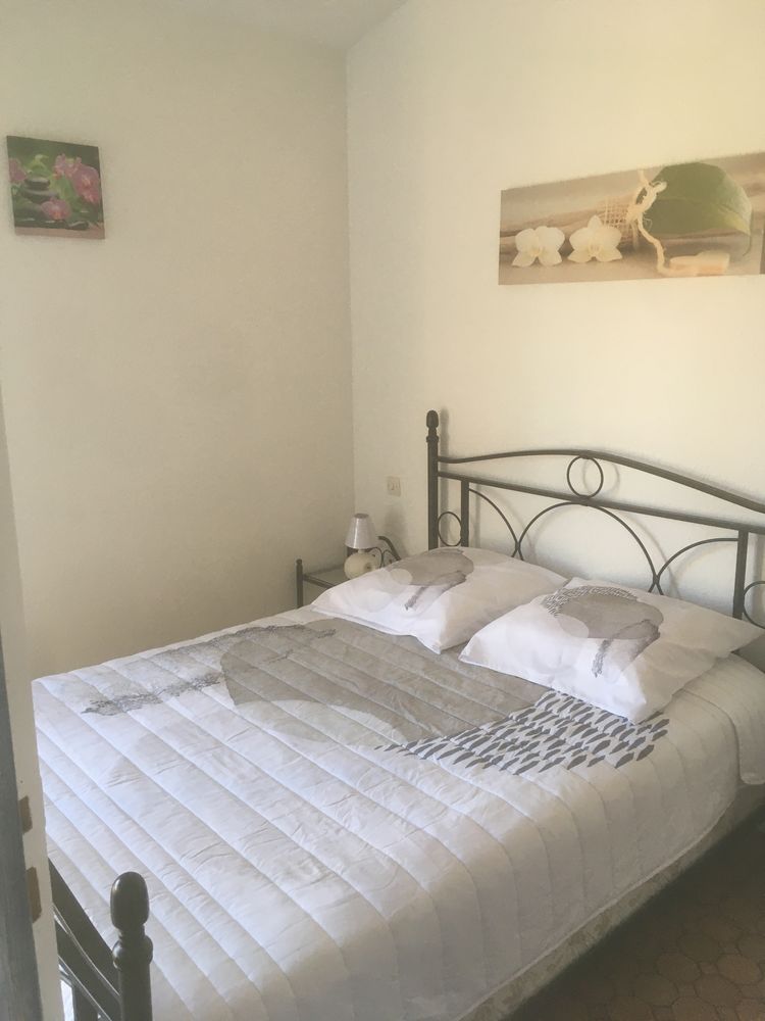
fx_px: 855
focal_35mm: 29
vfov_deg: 61.7
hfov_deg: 48.2
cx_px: 382
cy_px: 510
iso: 40
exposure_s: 1/33
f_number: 2.2
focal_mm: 4.15
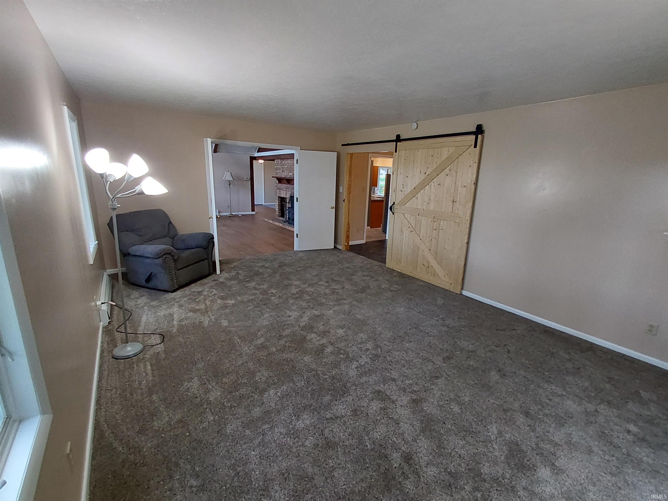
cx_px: 334
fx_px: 309
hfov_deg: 94.5
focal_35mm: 16
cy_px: 250
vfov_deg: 78.1
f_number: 2.2
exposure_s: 1/60
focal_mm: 1.64
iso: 200
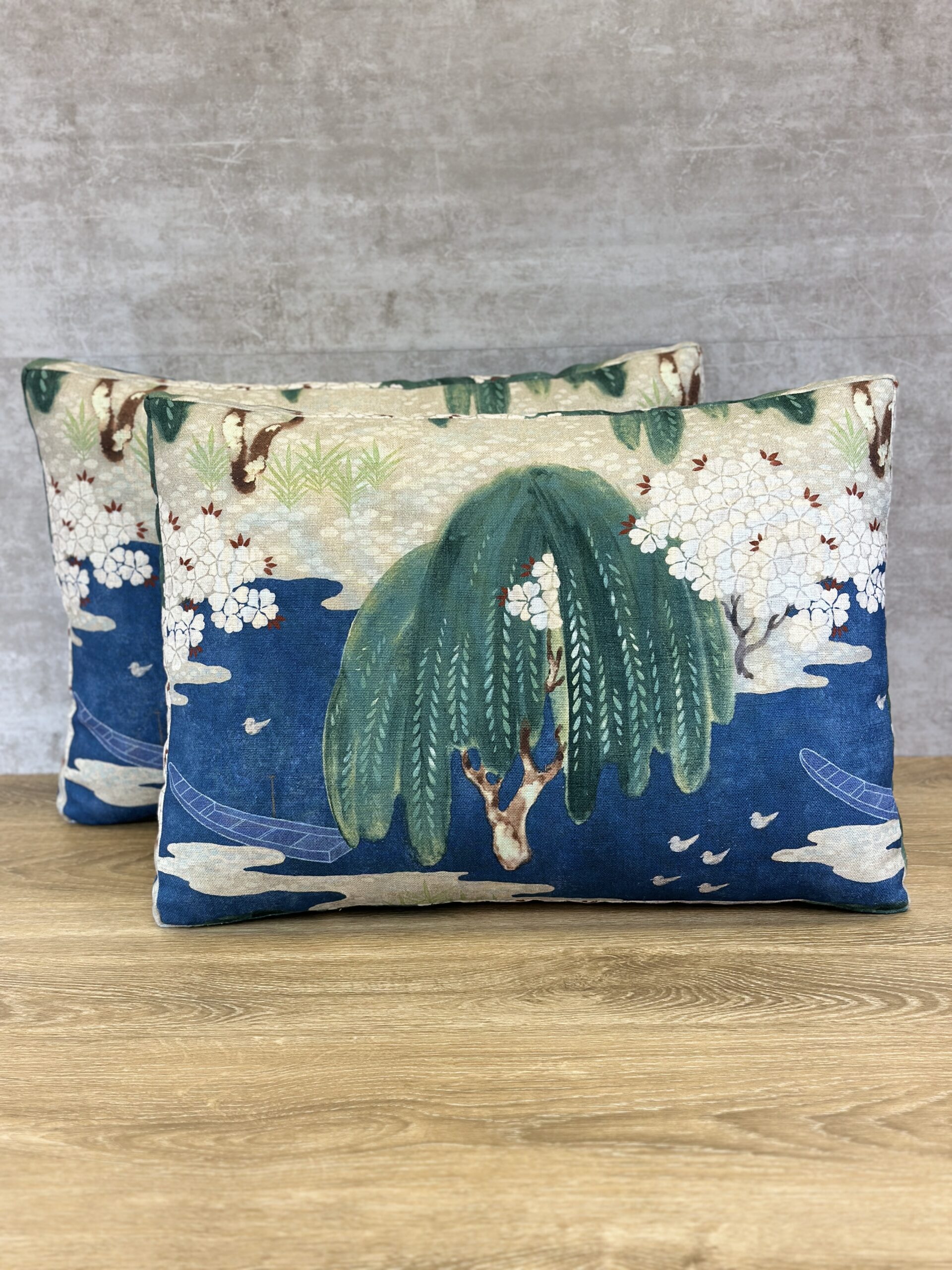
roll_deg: +1.8
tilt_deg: -15.9
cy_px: 635
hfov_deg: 30.3
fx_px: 1760
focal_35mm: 48
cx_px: 476
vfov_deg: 39.7
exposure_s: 1/170
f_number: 1.78
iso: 100
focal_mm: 6.86
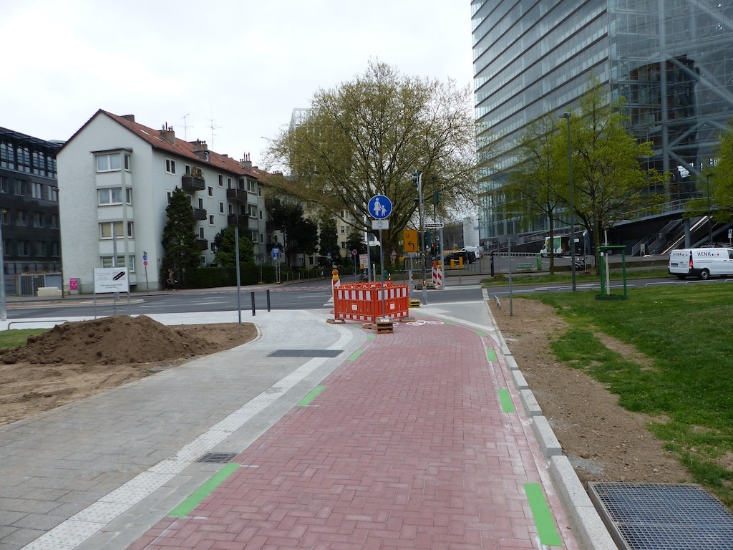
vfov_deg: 54.9
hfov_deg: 69.4
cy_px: 275
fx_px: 529
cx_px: 366
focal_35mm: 25
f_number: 4
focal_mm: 4.5
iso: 100
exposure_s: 1/250
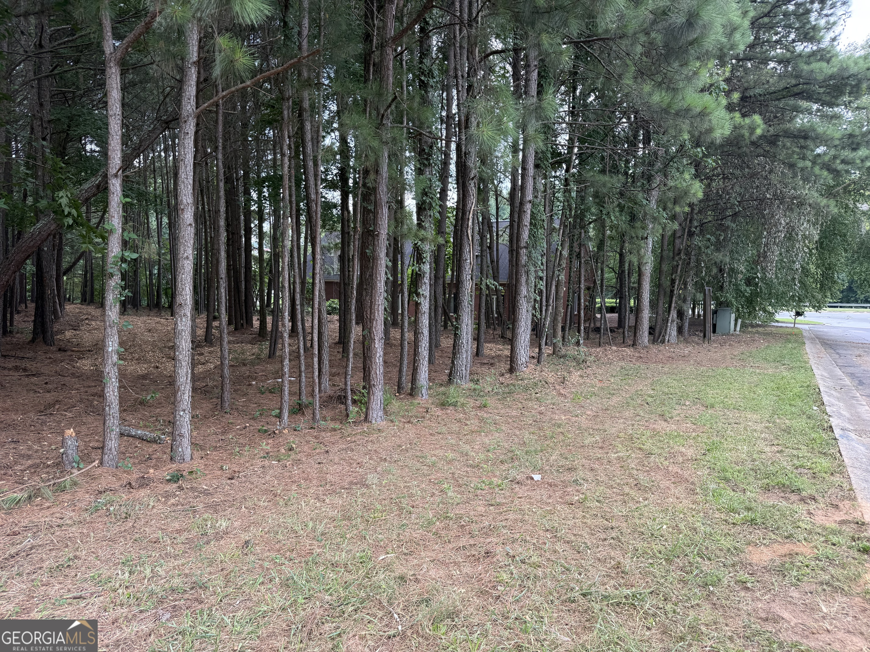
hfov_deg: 71.6
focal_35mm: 24
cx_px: 435
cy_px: 326
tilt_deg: -9.1
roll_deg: +0.0
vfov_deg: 56.8
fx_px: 603
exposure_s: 1/252
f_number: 1.78
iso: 80
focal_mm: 6.76
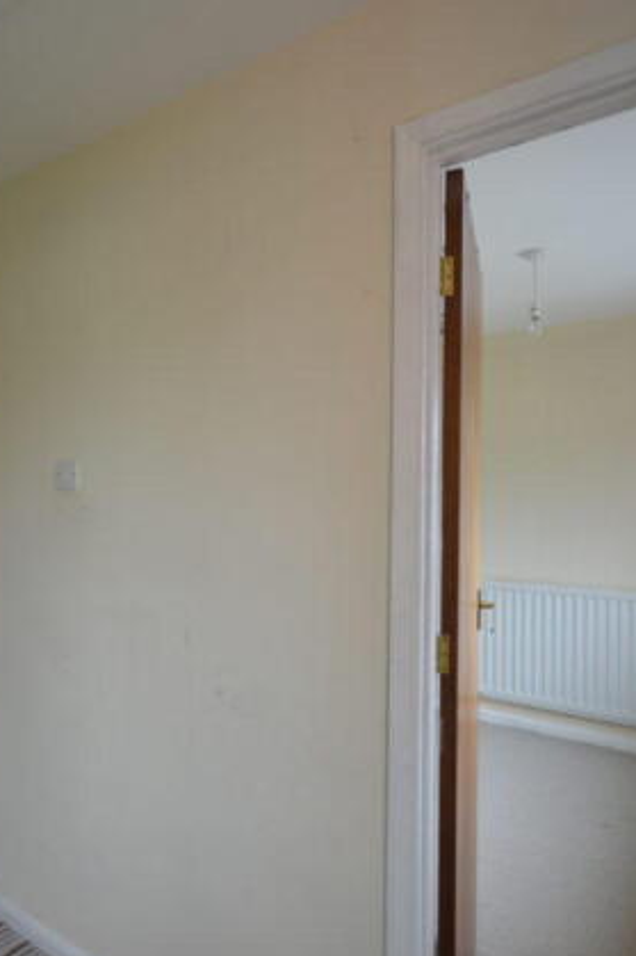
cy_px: 475
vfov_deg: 69.9
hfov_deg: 48.2
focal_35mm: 26
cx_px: 166
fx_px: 684
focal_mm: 11
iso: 400
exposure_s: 1/80
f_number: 4.5
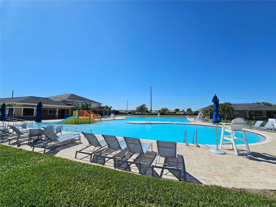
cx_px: 138
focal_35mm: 13
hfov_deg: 106.2
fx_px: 104
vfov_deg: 89.9
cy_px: 104
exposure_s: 1/4641
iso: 50
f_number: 2.2
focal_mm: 2.2
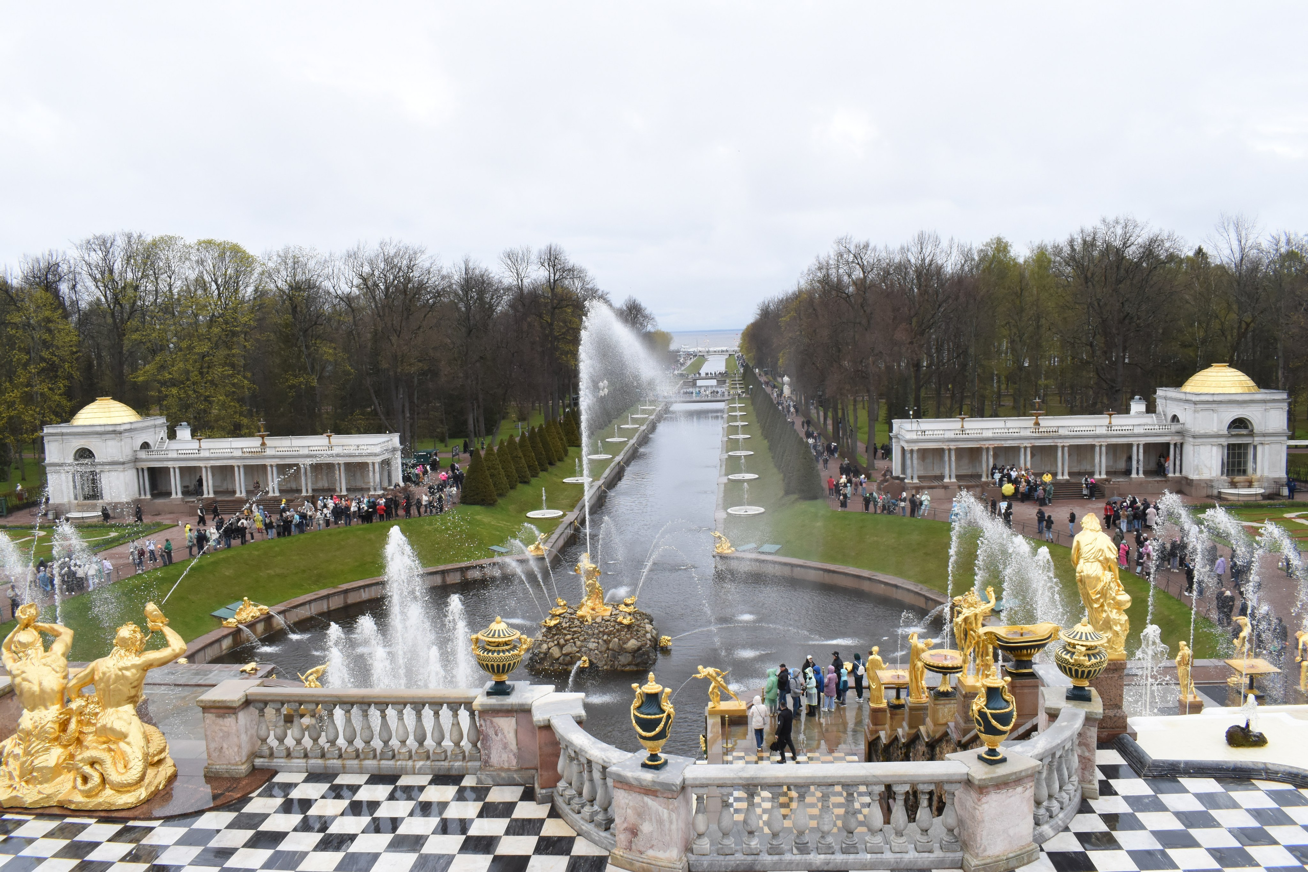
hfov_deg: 67.4
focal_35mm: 27
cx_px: 654
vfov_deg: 47.9
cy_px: 436
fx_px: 981
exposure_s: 1/400
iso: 800
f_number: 13
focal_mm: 18
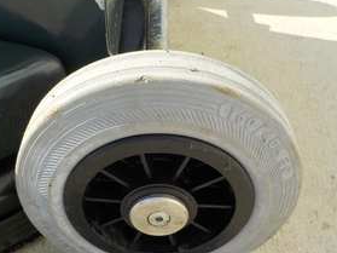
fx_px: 418
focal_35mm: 43
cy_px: 165
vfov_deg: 33.3
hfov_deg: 43.8
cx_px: 153
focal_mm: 4.1
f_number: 3.3
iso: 125
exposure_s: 1/800
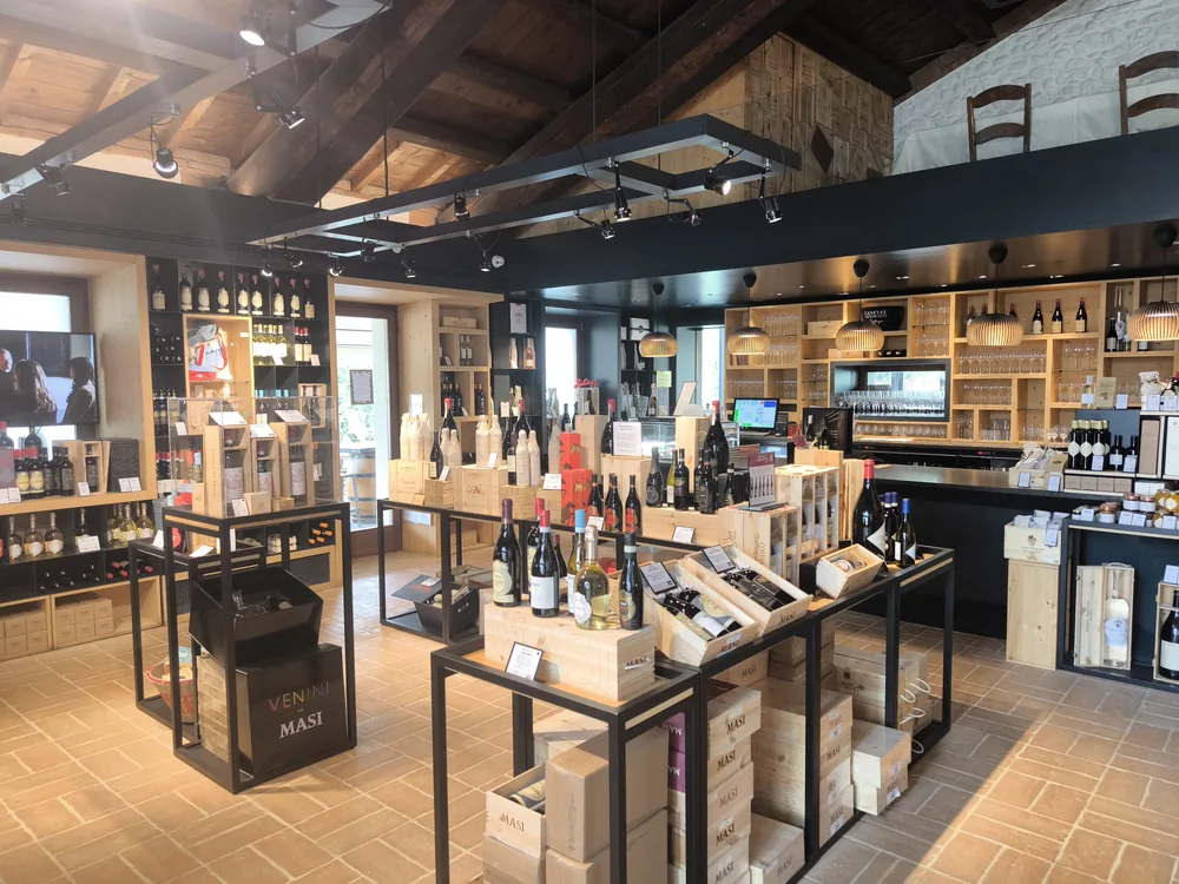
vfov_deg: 56.8
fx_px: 817
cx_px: 590
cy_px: 442
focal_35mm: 24
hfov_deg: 71.6
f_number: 1.9
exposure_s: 1/193
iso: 500
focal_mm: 6.92
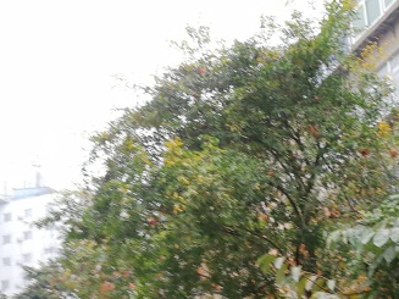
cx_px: 331
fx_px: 726
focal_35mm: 63
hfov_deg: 29.9
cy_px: 295
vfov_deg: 22.4
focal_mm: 3.84
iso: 50
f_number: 2.2
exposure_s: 1/100
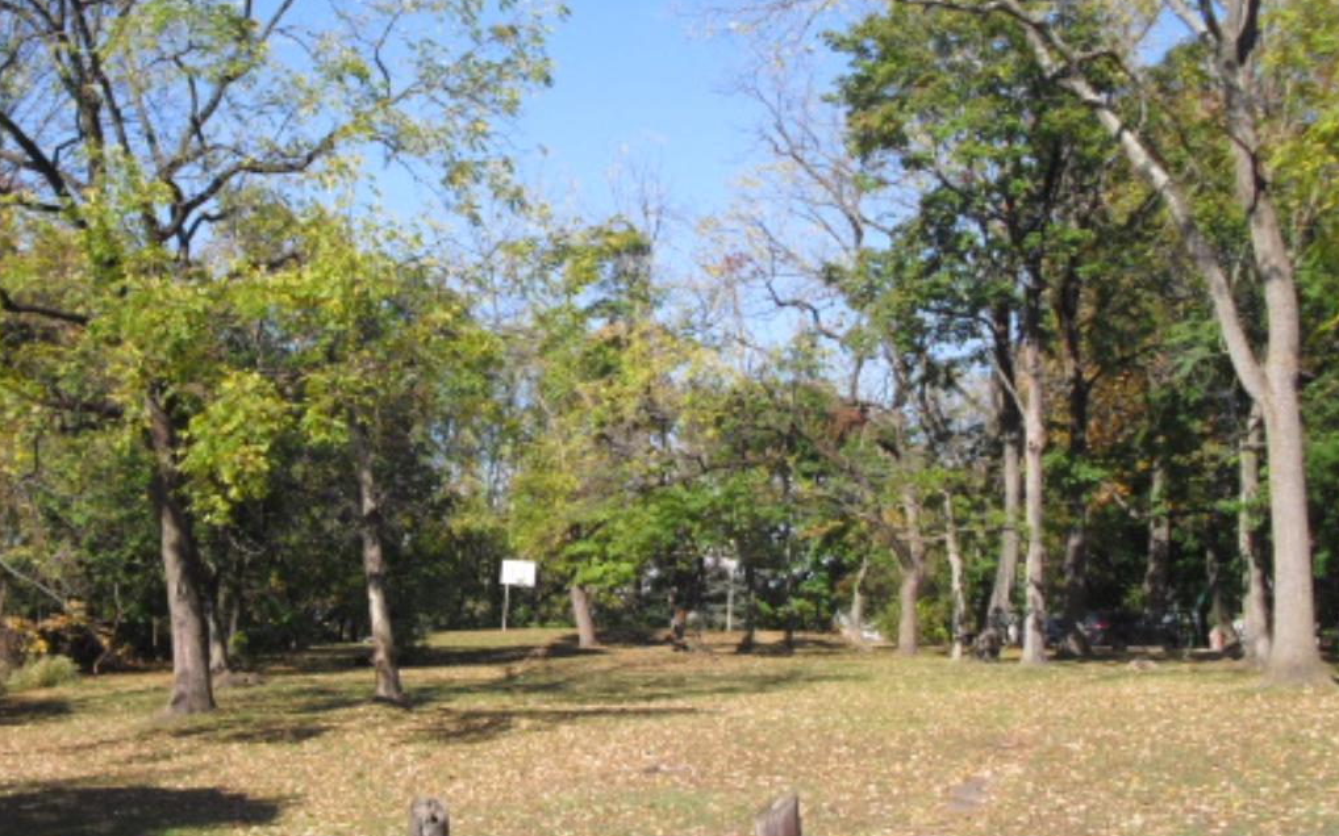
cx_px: 502
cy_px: 451
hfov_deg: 37.3
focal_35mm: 54
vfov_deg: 24.0
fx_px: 1970
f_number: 7.8
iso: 100
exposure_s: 1/125
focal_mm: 6.3
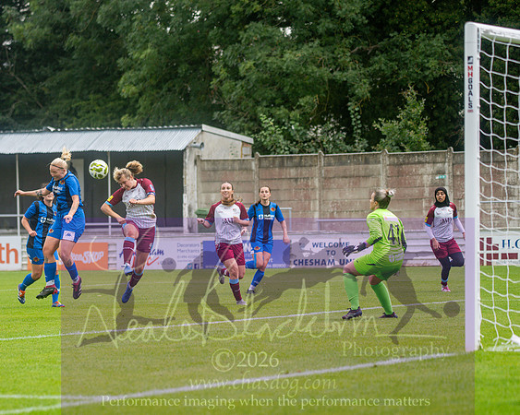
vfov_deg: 9.2
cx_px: 158
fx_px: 2590
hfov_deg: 11.4
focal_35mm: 168
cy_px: 252
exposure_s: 1/1000
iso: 360
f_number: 4
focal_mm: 120
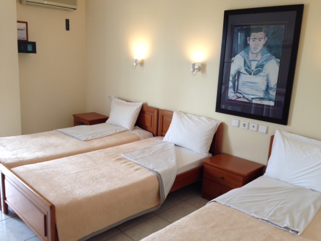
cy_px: 120
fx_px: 306
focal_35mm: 33
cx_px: 160
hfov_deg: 55.4
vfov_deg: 42.9
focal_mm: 4.12
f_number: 2.4
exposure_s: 1/20
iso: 64
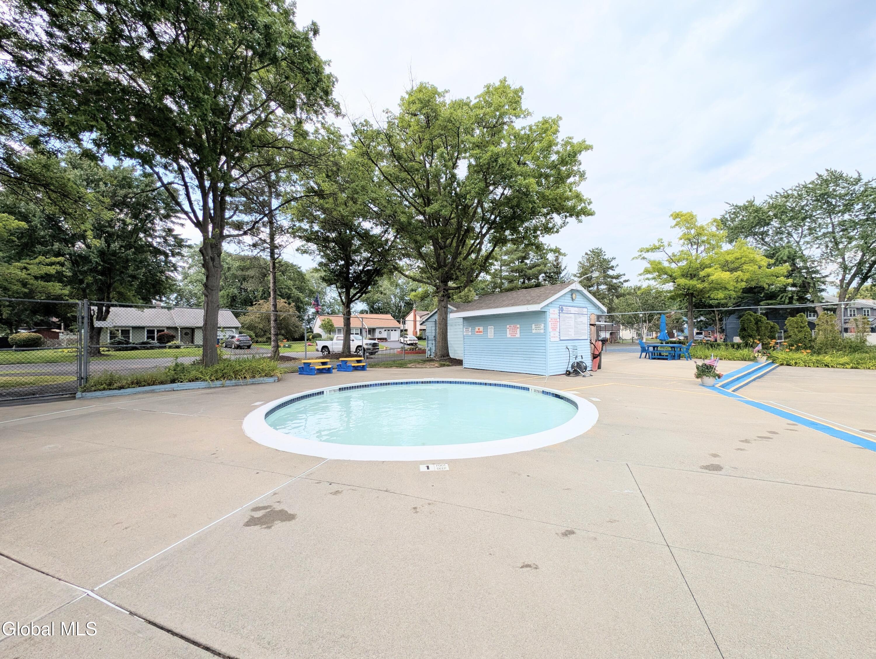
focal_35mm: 12
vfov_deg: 94.6
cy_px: 330
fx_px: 304
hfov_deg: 110.5
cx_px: 438
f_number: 1.95
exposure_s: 1/1105
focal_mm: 2.23
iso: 41
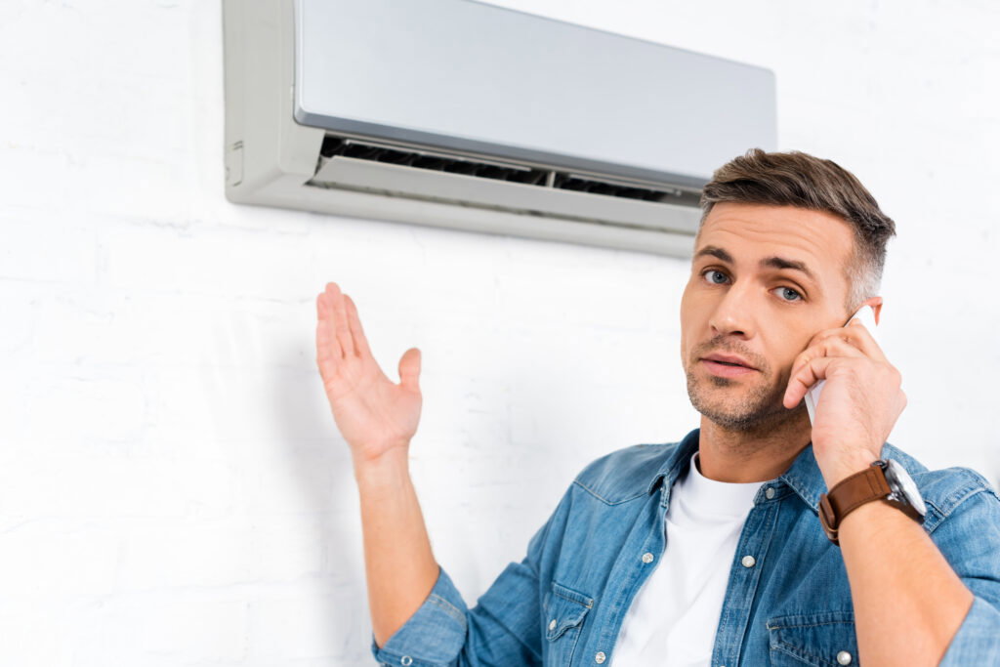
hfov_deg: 39.6
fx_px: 1389
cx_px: 500
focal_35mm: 50
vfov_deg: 27.0
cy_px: 334
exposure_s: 1/160
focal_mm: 50
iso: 160
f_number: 4
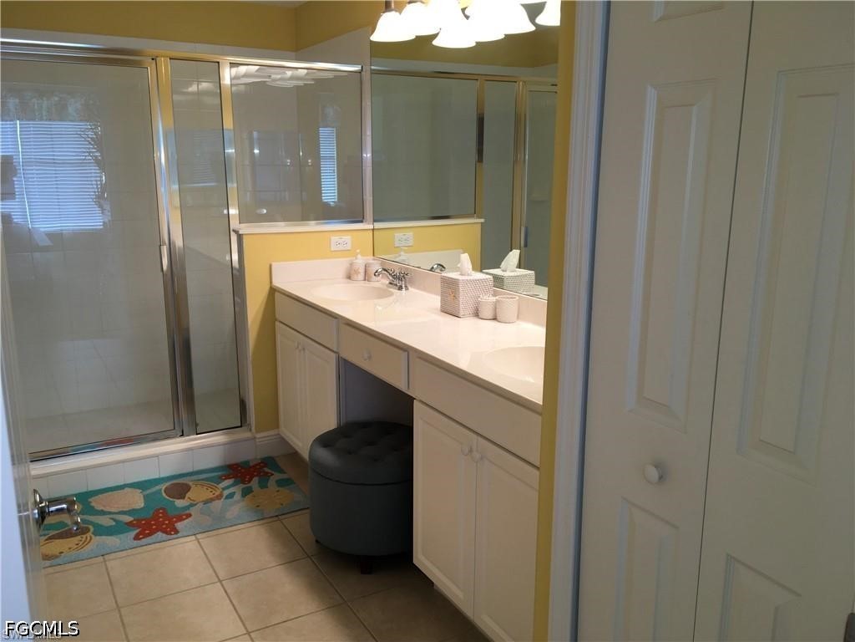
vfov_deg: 48.2
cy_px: 321
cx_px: 428
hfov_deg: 61.7
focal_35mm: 29
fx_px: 716
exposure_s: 1/33
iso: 32
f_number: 2.2
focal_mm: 4.15
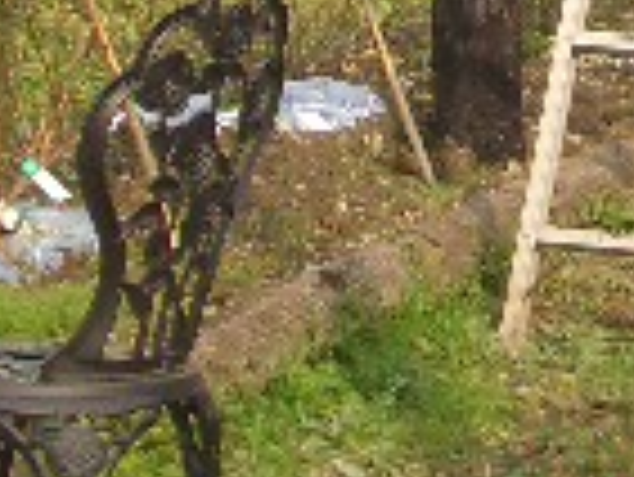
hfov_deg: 8.9
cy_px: -508
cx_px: 508
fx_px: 4069
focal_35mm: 222
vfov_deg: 6.5
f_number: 3.1
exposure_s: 1/400
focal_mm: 8.2
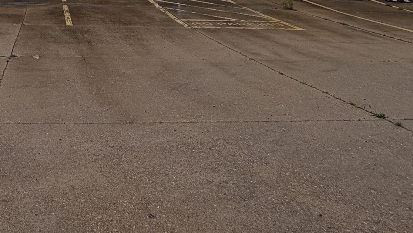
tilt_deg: +8.5
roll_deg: -2.0
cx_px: 73
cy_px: -143
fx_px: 460
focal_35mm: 42
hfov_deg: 45.5
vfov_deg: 22.0
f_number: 2.2
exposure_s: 1/770
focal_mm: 2.22
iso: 32
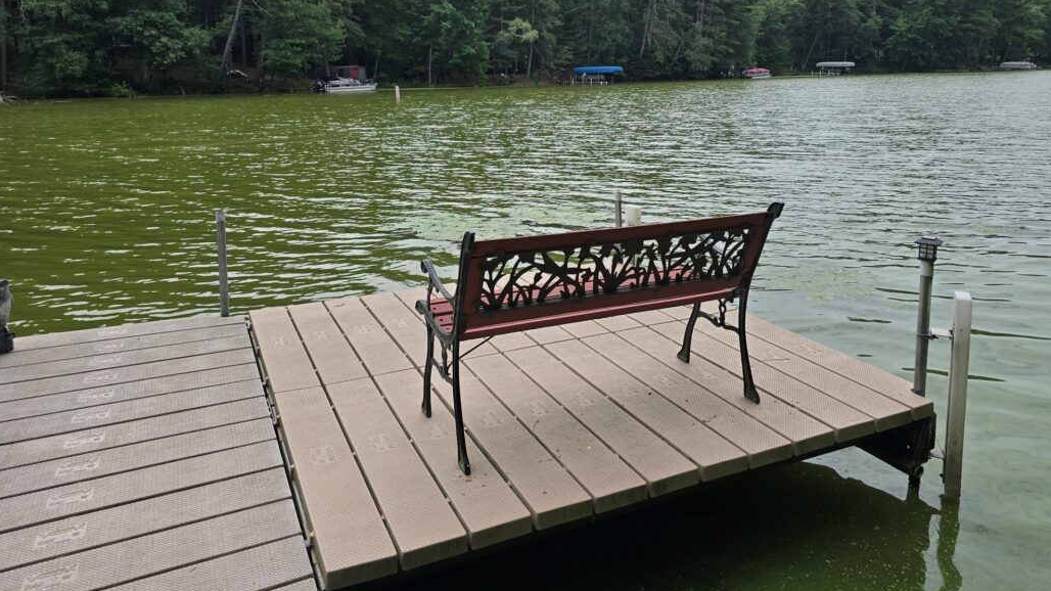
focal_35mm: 26
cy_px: 185
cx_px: 535
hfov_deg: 71.9
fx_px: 725
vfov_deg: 43.6
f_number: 1.7
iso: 12
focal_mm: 6.3
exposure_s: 1/986
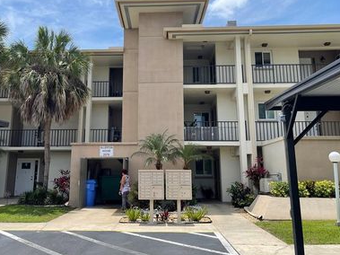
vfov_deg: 42.7
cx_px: 149
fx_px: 324
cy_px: 100
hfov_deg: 55.2
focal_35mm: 33
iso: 32
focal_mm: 5.1
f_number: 1.6
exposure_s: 1/3448
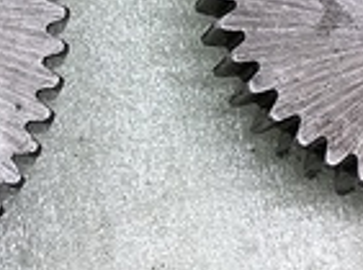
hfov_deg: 14.8
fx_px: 1381
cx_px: 33
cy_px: -10
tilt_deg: -73.1
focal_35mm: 132
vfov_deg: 11.1
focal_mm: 4.15
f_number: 2.2
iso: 40
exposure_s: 1/120
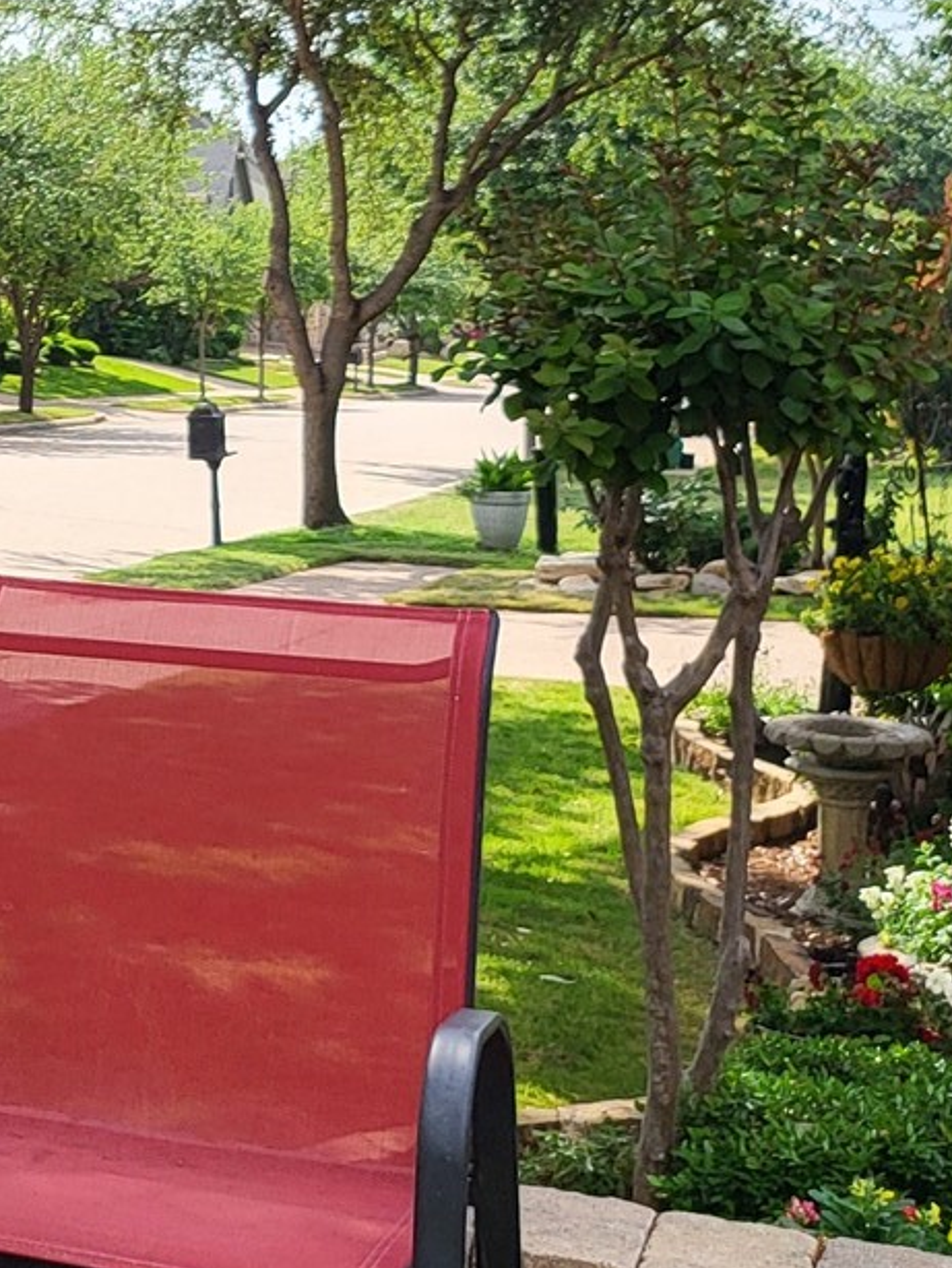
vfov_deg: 24.1
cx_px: -564
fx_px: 2931
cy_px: 293
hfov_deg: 16.5
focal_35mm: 80
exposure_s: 1/1636
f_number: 1.8
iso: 40
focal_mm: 5
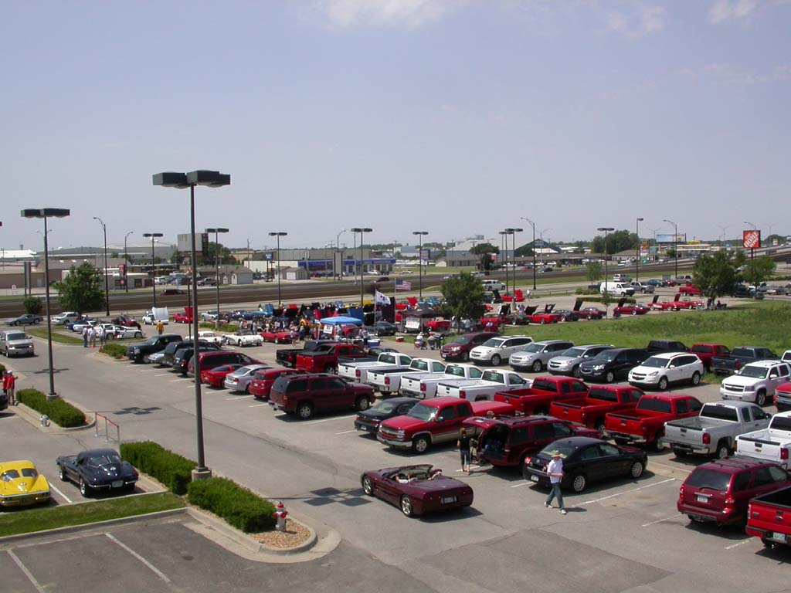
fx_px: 868
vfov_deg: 37.7
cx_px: 396
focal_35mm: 38
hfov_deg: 49.0
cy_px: 296
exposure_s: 1/450
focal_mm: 7.85
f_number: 7.5
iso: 100
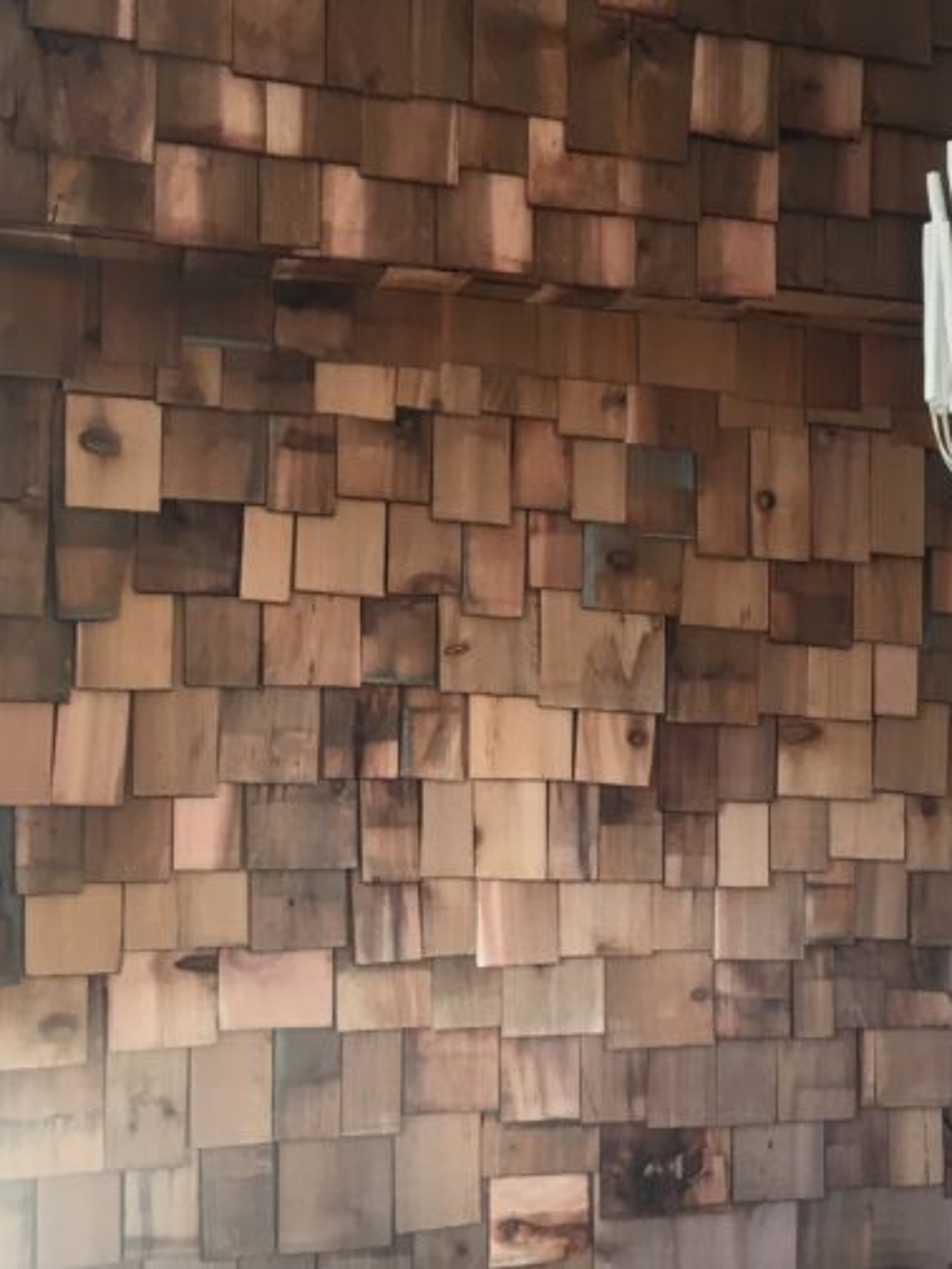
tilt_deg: +3.1
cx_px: 713
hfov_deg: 31.0
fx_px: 1687
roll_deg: -0.8
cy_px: 705
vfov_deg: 41.2
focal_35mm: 46
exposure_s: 1/30
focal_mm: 4.15
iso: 64
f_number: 2.2
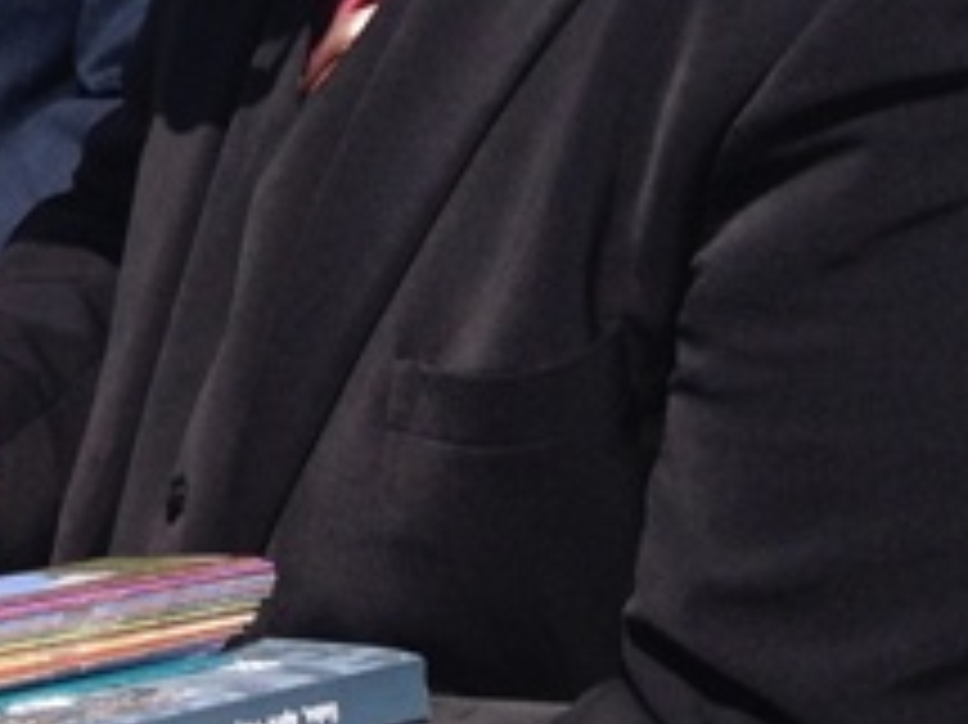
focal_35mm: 167
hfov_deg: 11.2
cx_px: -644
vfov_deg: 8.8
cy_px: -108
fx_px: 4667
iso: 50
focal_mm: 4.28
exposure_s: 1/1381
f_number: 2.4
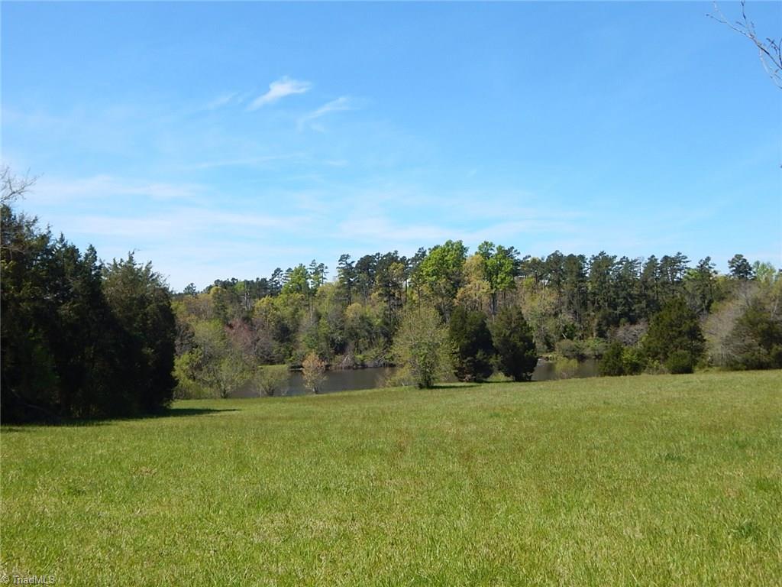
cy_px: 294
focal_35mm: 38
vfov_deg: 37.7
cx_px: 391
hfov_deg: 49.0
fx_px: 858
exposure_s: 1/1500
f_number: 3.4
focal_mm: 6.8
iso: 125
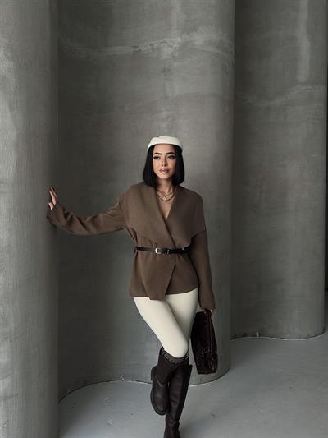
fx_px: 404
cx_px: 164
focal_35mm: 32
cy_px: 219
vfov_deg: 56.8
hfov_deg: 44.2
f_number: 1.78
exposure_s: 1/60
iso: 125
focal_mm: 6.86
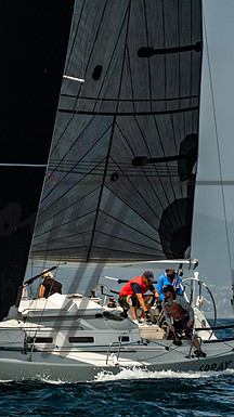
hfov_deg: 3.6
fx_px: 3736
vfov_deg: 6.4
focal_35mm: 338
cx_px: -30
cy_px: 277
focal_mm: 150
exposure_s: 1/2000
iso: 320
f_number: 6.3
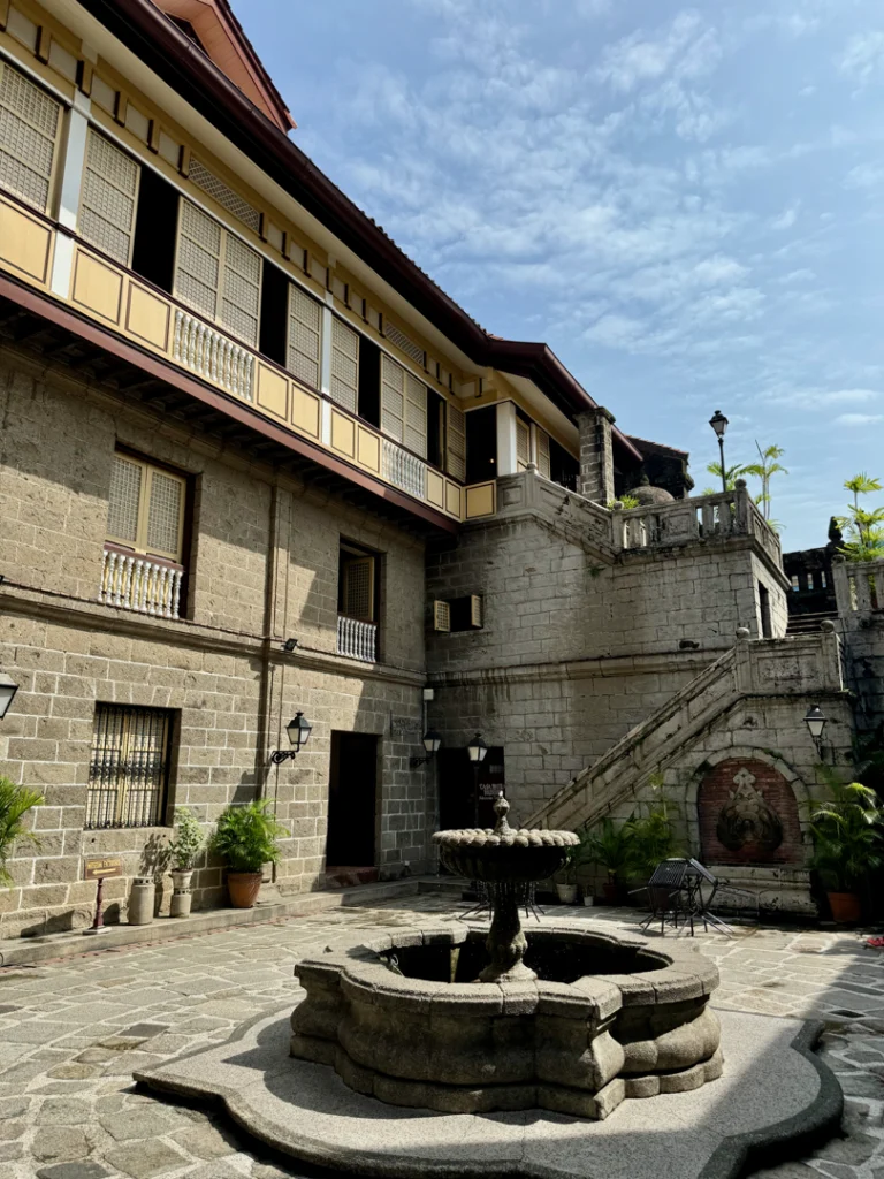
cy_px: 590
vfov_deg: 71.6
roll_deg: -0.9
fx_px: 817
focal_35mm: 24
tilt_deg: +13.9
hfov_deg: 56.8
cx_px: 442
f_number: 1.78
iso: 80
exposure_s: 1/4310
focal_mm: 6.76
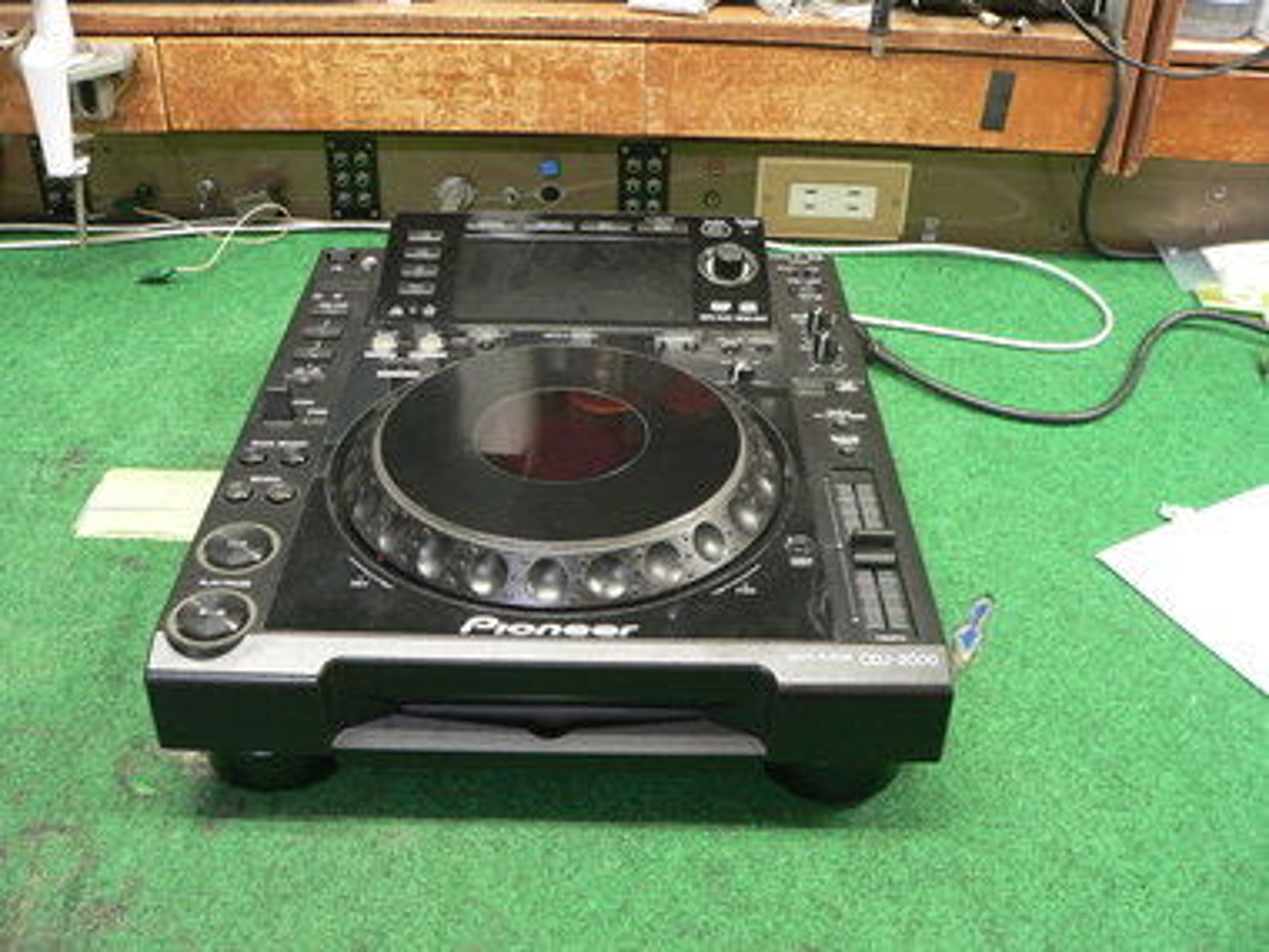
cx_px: 634
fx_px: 1320
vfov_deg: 39.7
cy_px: 476
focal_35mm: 36
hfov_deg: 51.4
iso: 200
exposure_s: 1/8
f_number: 2.8
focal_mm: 6
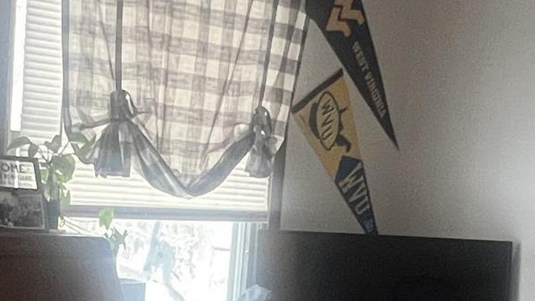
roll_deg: -4.2
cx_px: 235
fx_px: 1035
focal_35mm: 73
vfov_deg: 16.0
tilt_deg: -8.2
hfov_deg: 28.9
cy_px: 349
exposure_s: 1/60
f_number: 1.8
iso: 400
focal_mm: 1.57
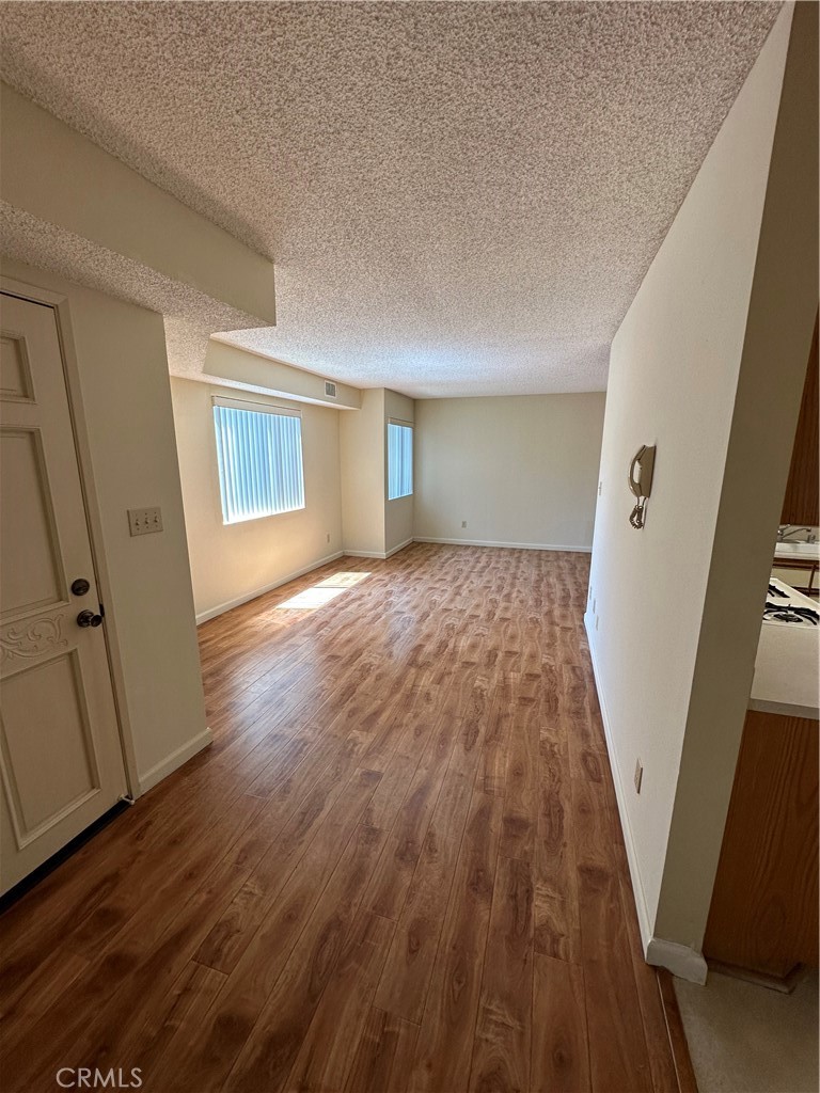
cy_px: 546
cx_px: 410
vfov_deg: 102.1
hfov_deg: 85.7
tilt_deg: -13.0
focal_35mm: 14
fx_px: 442
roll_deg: -0.3
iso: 80
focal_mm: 2.22
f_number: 2.2
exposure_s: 1/120
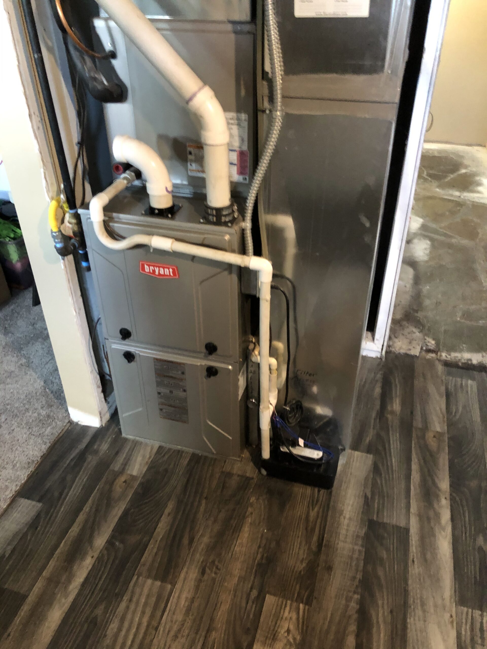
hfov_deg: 49.7
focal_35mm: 28
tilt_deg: -34.0
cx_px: 244
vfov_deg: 63.4
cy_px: 324
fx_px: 525
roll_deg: +1.7
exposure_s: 1/4
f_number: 1.8
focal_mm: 3.99
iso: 100
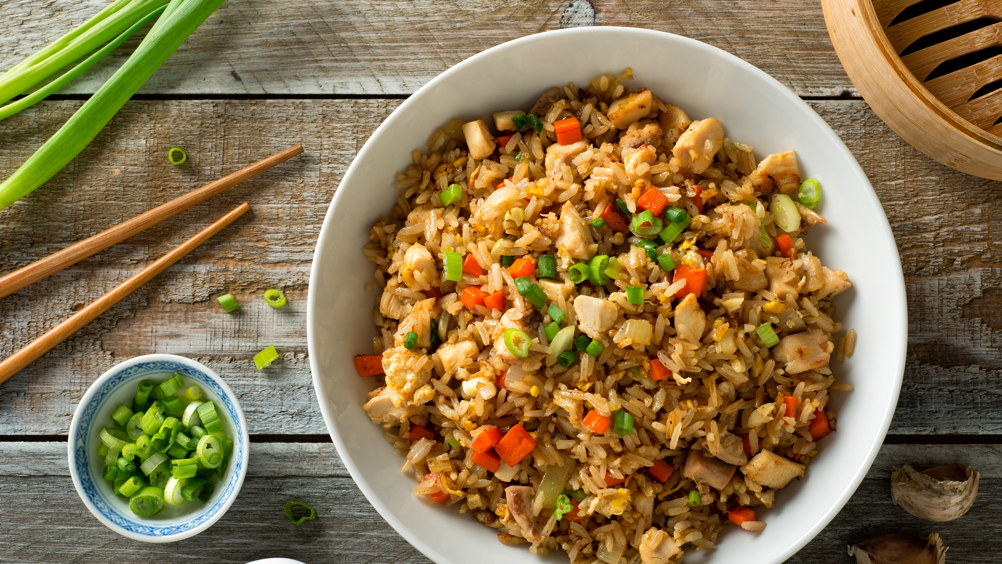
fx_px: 1408
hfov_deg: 39.2
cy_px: 325
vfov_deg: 22.6
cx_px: 497
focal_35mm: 53
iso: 100
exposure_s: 1/160
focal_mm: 50
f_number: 11
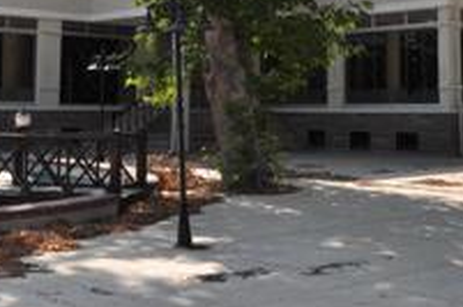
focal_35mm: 67
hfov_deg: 30.1
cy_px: -24
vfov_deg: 19.4
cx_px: 223
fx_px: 860
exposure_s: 1/200
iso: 200
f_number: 13
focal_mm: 20
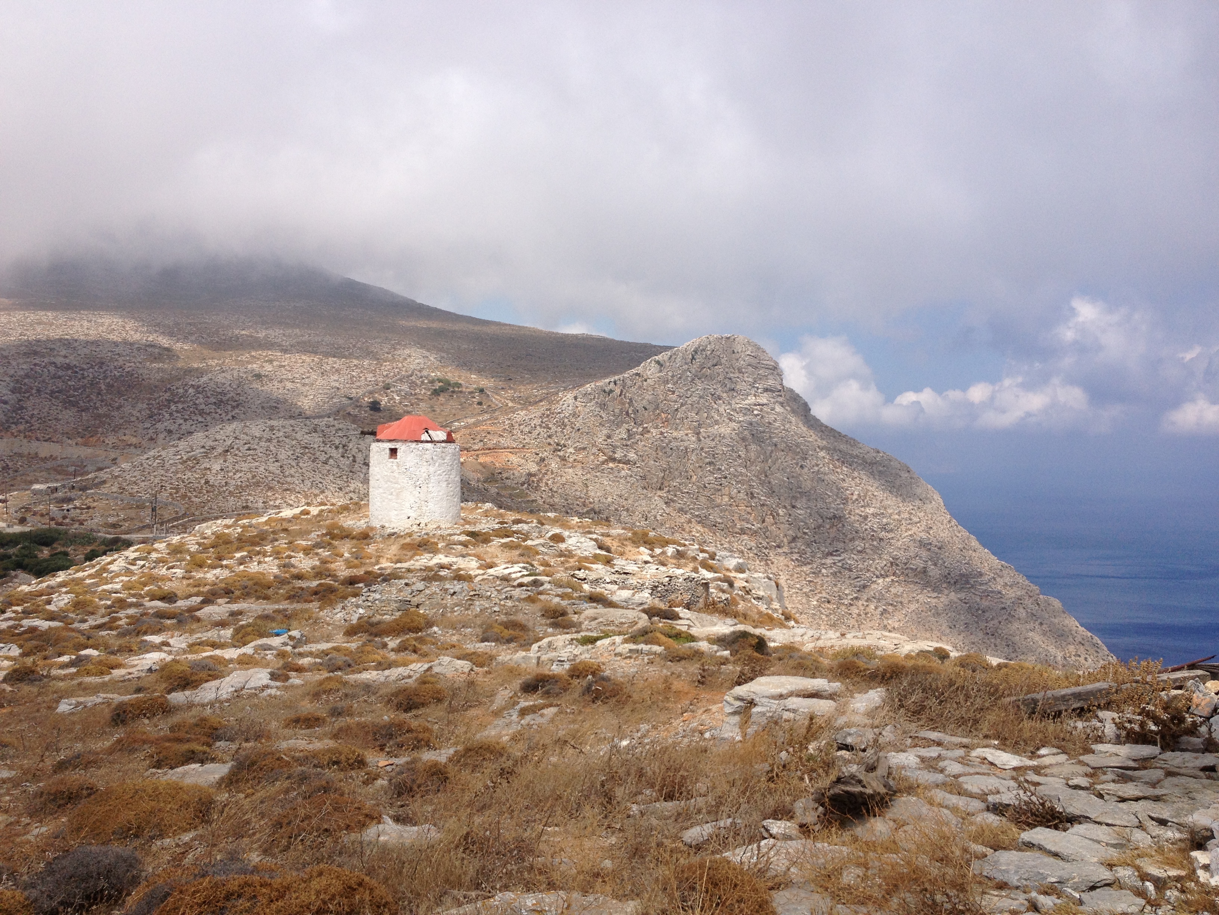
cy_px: 458
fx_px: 1233
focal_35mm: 35
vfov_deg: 40.7
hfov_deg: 52.6
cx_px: 610
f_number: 2.4
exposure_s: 1/3067
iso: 50
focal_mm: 4.28
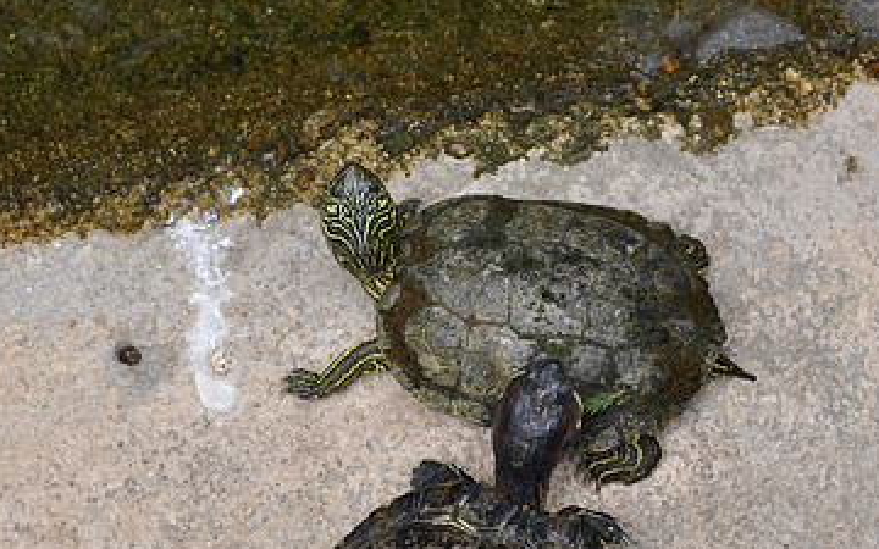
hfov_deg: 12.2
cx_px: 527
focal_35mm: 172
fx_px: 4120
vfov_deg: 7.6
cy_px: 309
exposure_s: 1/500
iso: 250
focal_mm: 70
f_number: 5.6
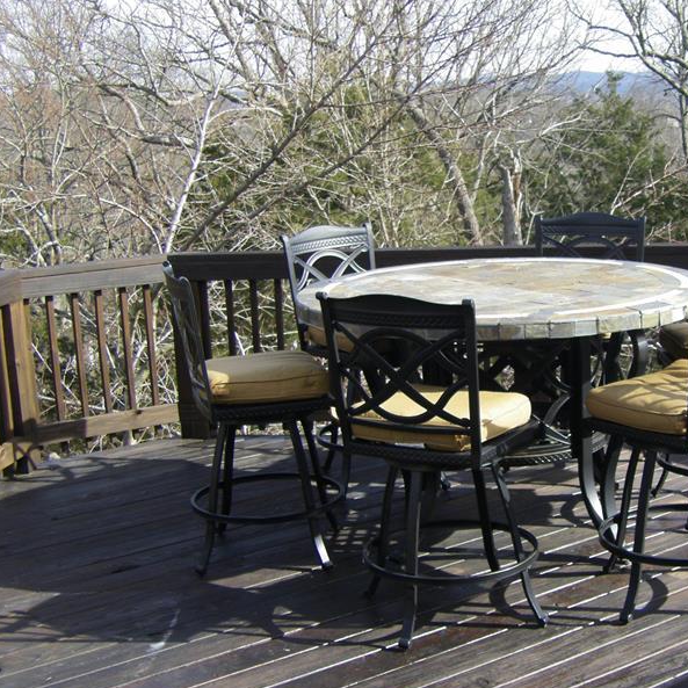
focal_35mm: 58
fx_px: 1304
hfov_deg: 29.2
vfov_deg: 29.6
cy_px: 352
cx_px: 497
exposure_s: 1/200
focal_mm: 6.3
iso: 64
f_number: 3.5
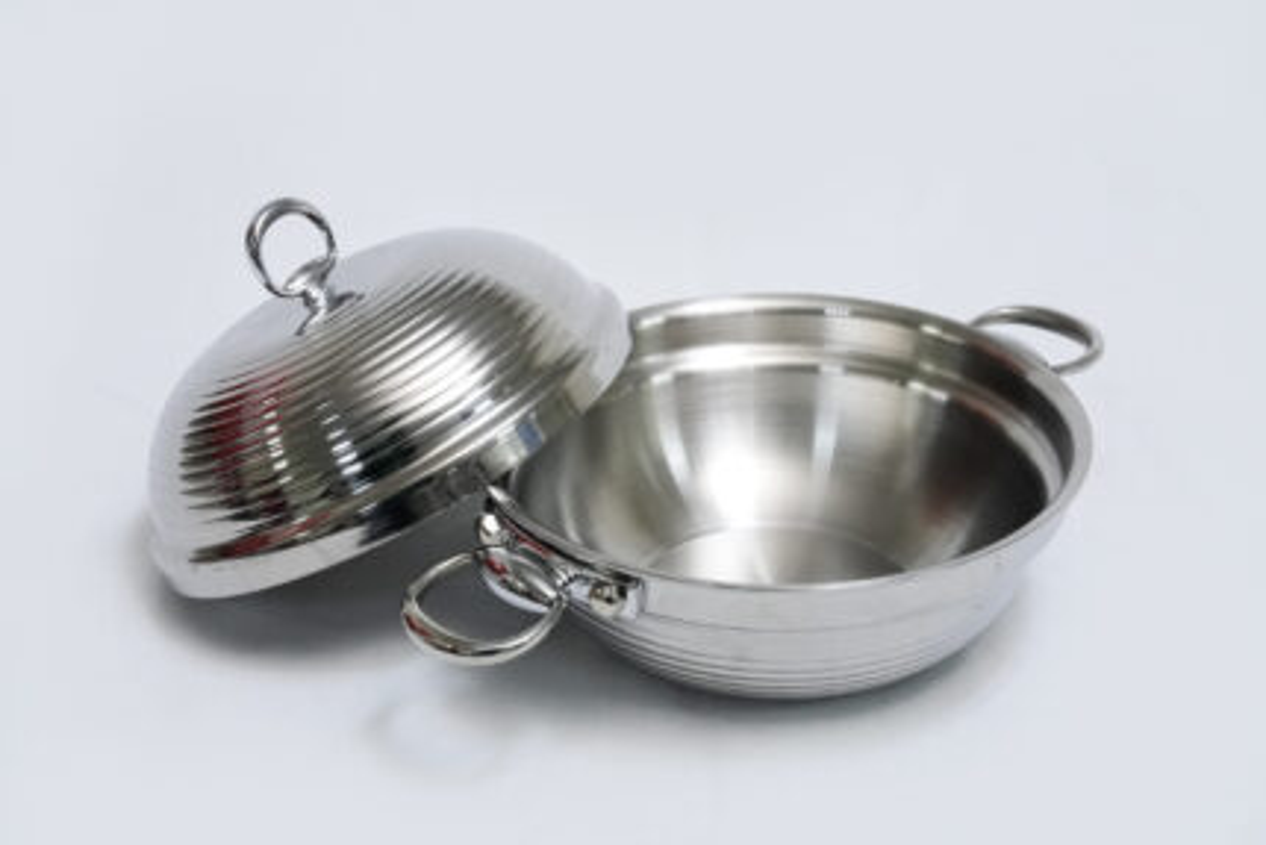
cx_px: 633
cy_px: 422
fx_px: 2462
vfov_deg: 19.5
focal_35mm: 70
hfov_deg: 28.8
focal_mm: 70
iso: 6400
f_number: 16
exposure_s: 1/160
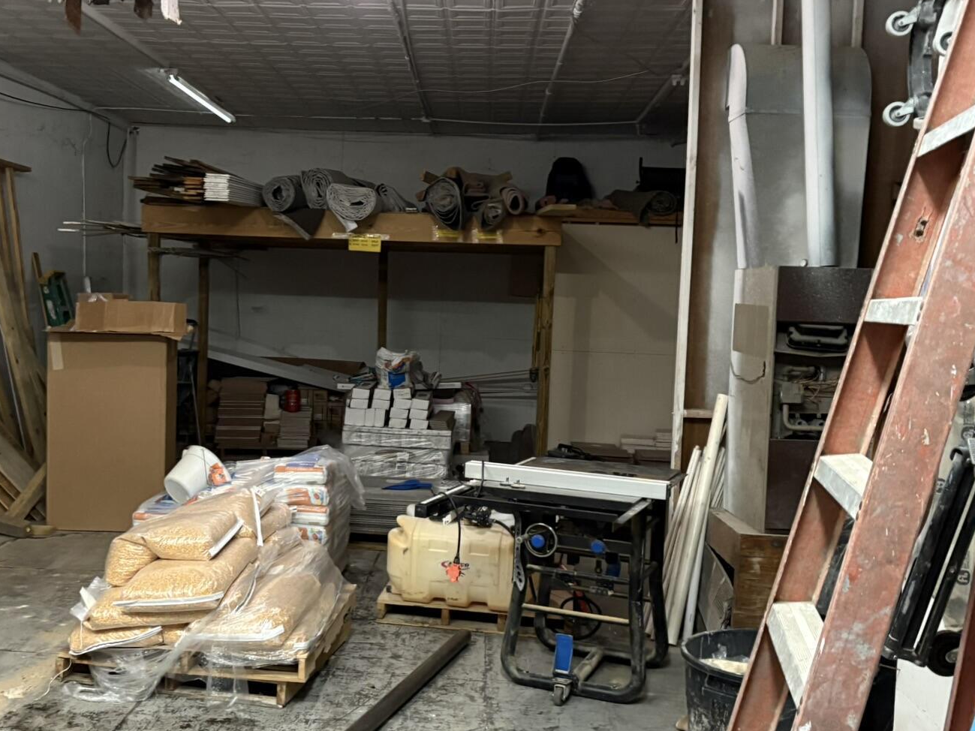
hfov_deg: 45.5
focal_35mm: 41
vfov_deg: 35.1
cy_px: 390
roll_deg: -1.5
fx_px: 1155
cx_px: 393
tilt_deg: -3.2
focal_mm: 5.96
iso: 640
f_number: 1.6
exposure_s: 1/30
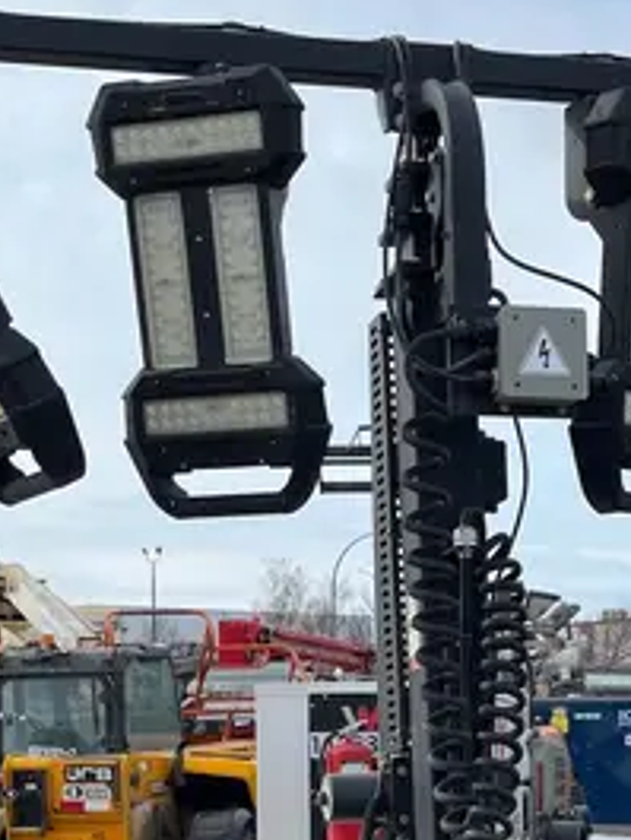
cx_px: 419
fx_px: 1749
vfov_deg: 25.4
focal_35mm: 72
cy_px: 883
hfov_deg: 20.4
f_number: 1.6
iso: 50
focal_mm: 5.1
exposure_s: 1/4484
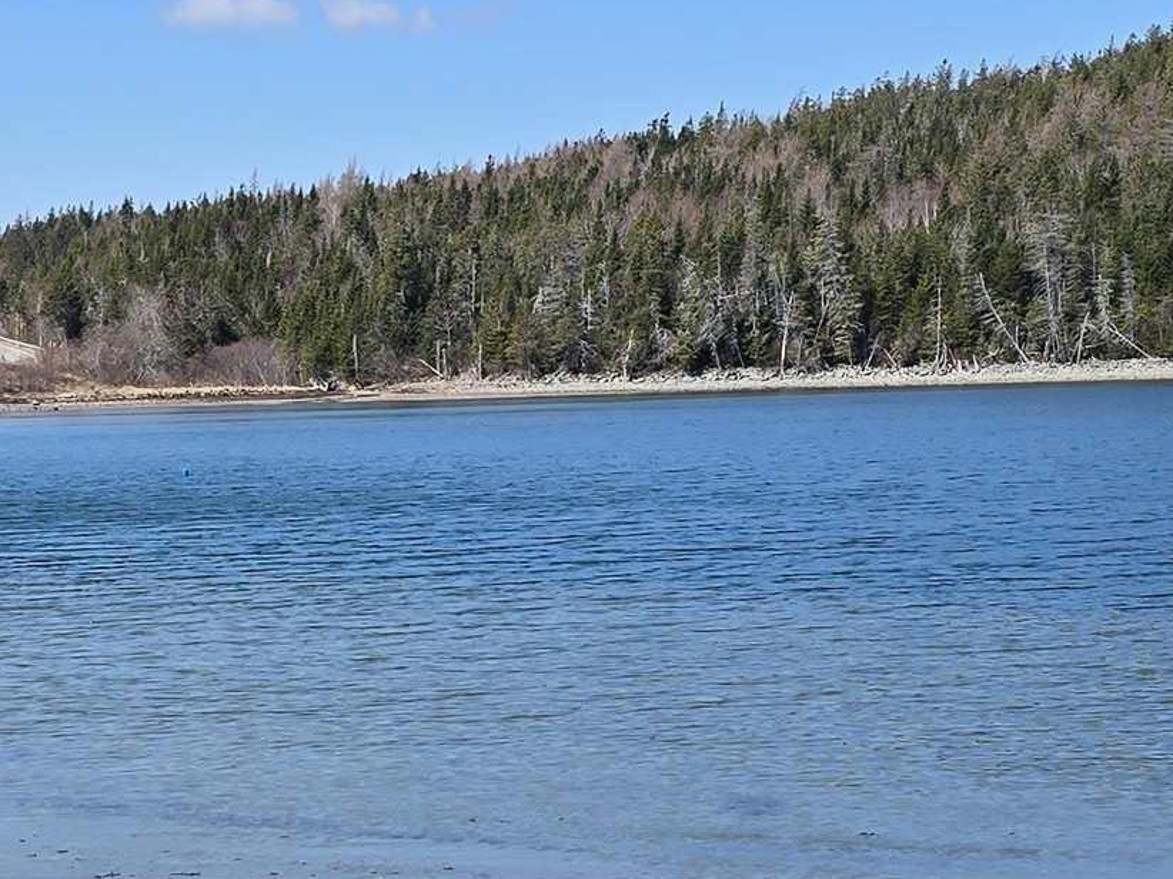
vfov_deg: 17.1
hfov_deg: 22.2
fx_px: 2913
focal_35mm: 86
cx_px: 113
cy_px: 666
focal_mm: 6.3
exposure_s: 1/786
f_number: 1.7
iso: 12
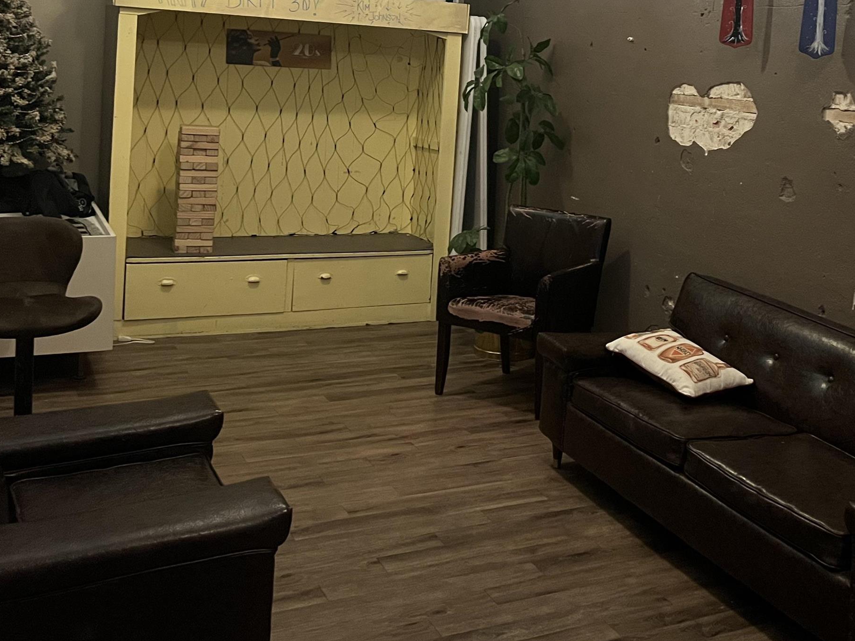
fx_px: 1087
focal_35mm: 44
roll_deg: -4.1
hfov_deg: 42.3
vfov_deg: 32.1
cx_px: 578
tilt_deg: -4.7
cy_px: 135
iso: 640
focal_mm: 5.7
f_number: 1.5
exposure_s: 1/30
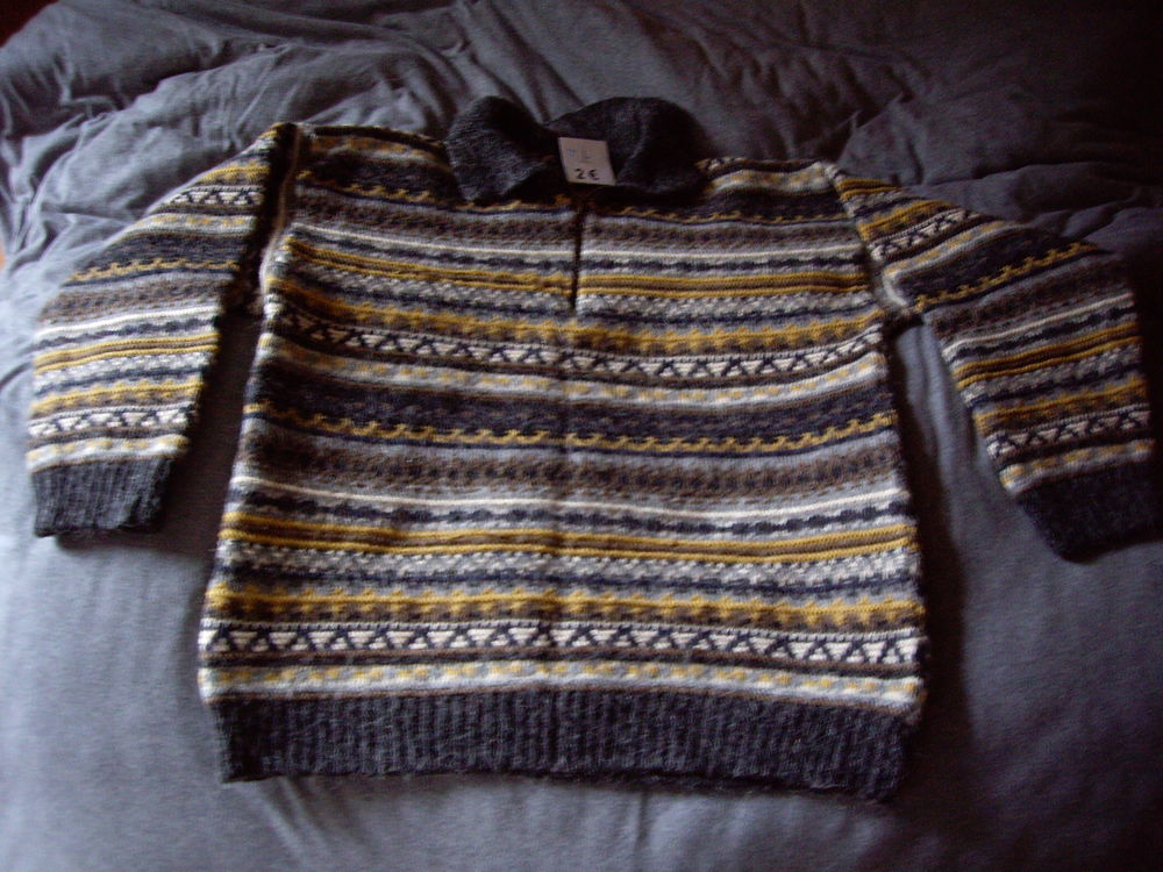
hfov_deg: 49.0
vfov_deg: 37.7
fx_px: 1277
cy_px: 436
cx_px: 582
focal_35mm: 38
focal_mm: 6.2
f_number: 2.7
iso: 200
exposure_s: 1/4
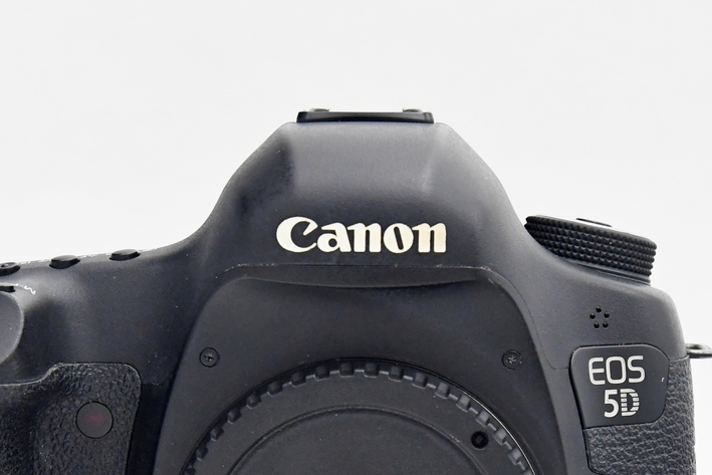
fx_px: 3264
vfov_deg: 8.3
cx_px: 303
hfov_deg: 12.4
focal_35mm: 165
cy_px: 445
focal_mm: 52
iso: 1600
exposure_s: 1/200
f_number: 8
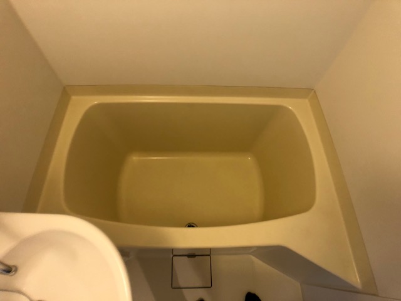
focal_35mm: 28
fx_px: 324
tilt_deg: -63.2
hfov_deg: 63.4
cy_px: 150
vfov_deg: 49.7
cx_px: 200
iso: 80
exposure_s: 1/17
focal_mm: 3.99
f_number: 1.8
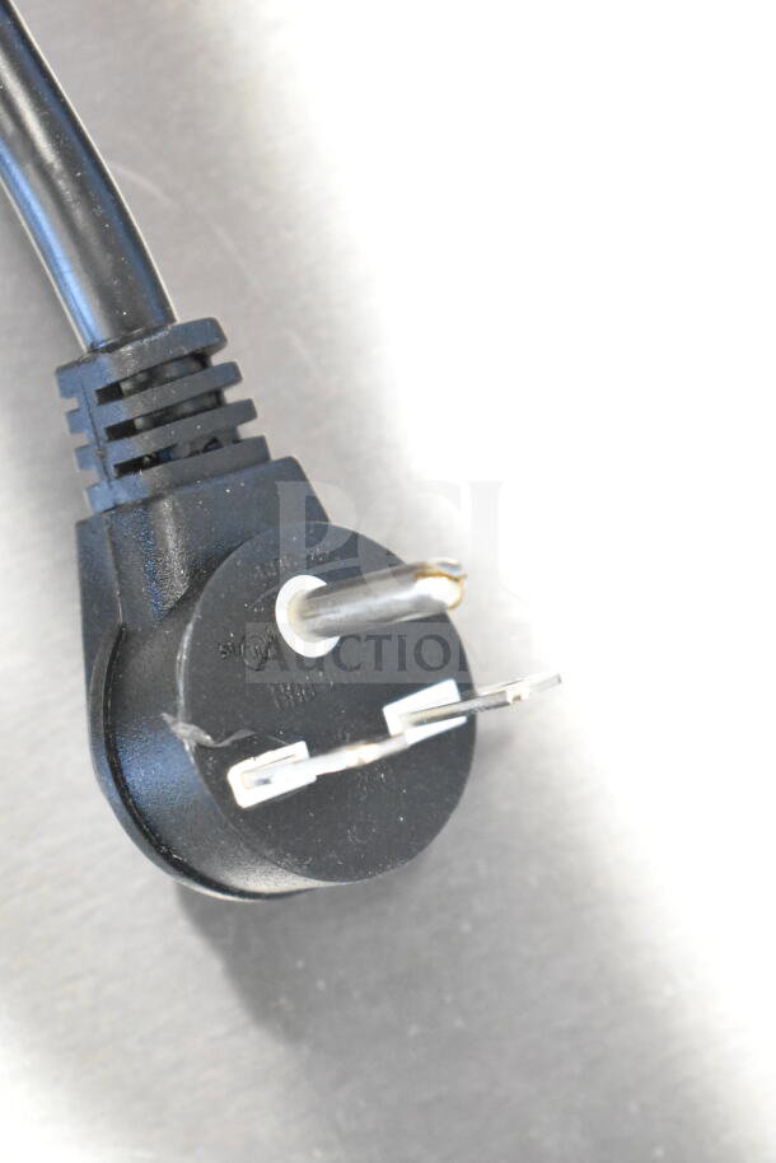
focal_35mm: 82
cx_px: 388
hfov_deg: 16.6
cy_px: 582
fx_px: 2665
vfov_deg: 24.6
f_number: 5.6
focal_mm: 55
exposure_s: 1/100
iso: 10000
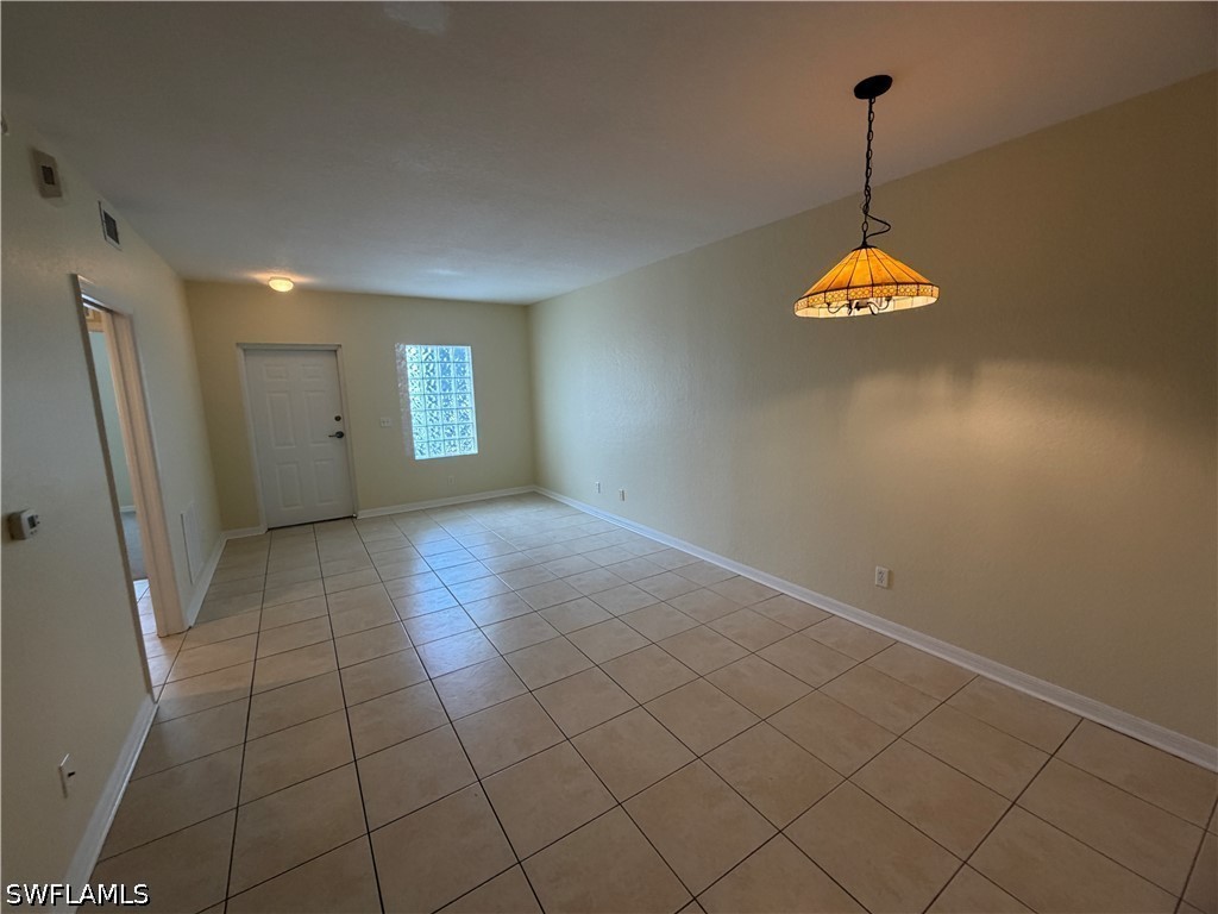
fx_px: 493
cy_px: 457
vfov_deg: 85.7
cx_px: 609
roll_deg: +1.2
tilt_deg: -8.0
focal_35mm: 14
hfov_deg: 102.1
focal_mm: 2.22
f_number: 2.2
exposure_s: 1/120
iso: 320
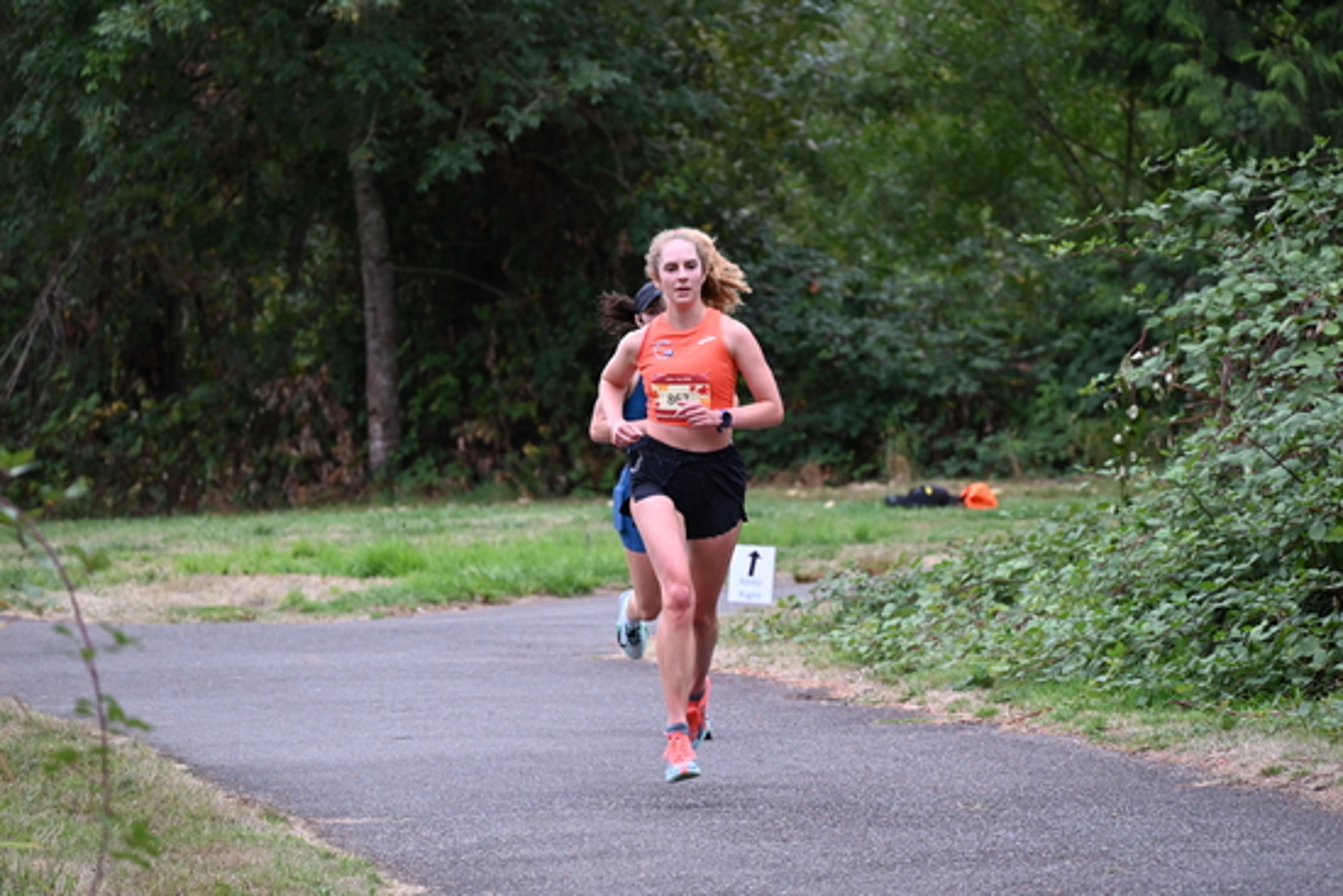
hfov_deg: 10.3
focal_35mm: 200
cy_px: 448
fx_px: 7463
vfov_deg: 6.9
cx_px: 672
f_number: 6.3
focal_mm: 200
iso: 1250
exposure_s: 1/250
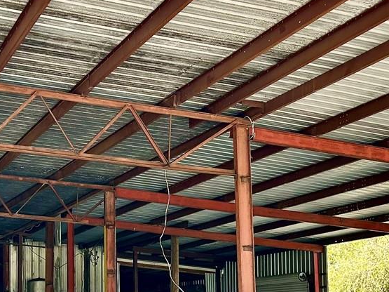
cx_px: 177
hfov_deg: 26.0
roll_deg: +2.2
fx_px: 843
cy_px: 209
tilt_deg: +7.9
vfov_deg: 19.5
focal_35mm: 75
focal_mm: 5.7
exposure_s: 1/370
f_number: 1.5
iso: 50
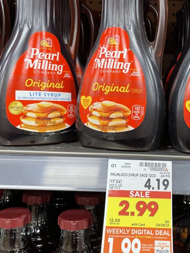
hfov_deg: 34.2
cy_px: 113
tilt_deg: -6.6
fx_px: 300
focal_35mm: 41
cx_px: 148
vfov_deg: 45.7
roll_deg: -1.5
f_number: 1.6
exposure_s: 1/60
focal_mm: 4.2
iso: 125
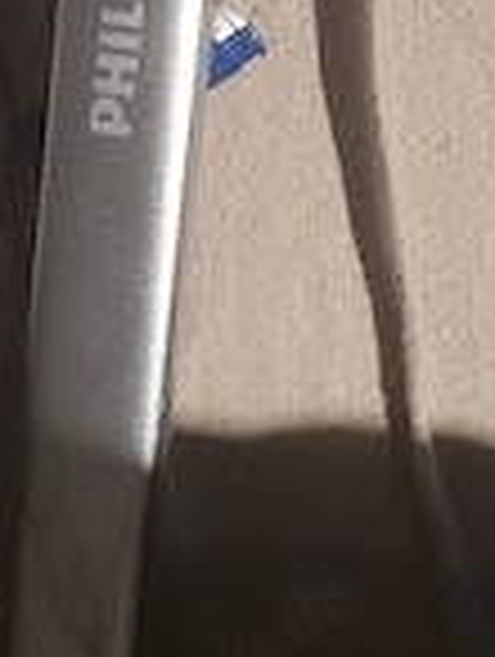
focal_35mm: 71
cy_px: 22
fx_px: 1350
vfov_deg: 26.1
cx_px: 320
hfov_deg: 20.7
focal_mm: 5.4
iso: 500
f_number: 1.8
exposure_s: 1/50
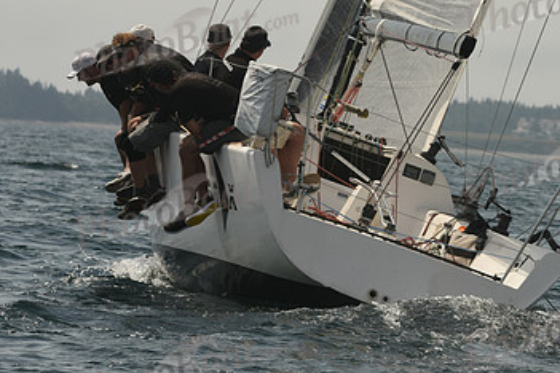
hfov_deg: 4.8
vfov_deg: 3.2
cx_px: 383
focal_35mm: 430
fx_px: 6688
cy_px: 101
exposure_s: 1/640
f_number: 9
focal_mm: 260
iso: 250
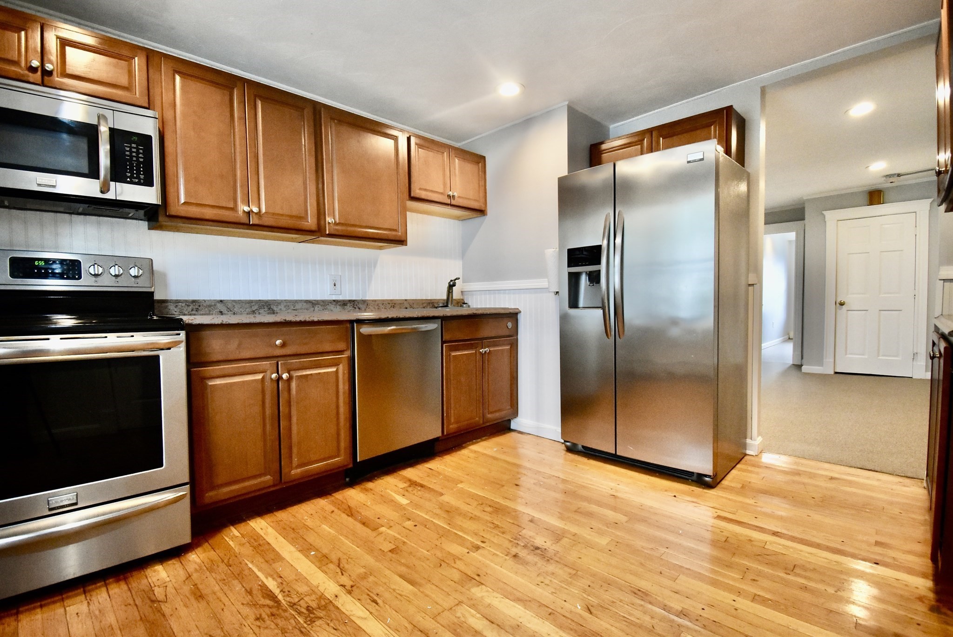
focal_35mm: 15
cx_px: 476
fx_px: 397
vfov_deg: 77.4
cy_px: 318
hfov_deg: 100.3
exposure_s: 1/125
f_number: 4.5
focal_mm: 10
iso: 2000
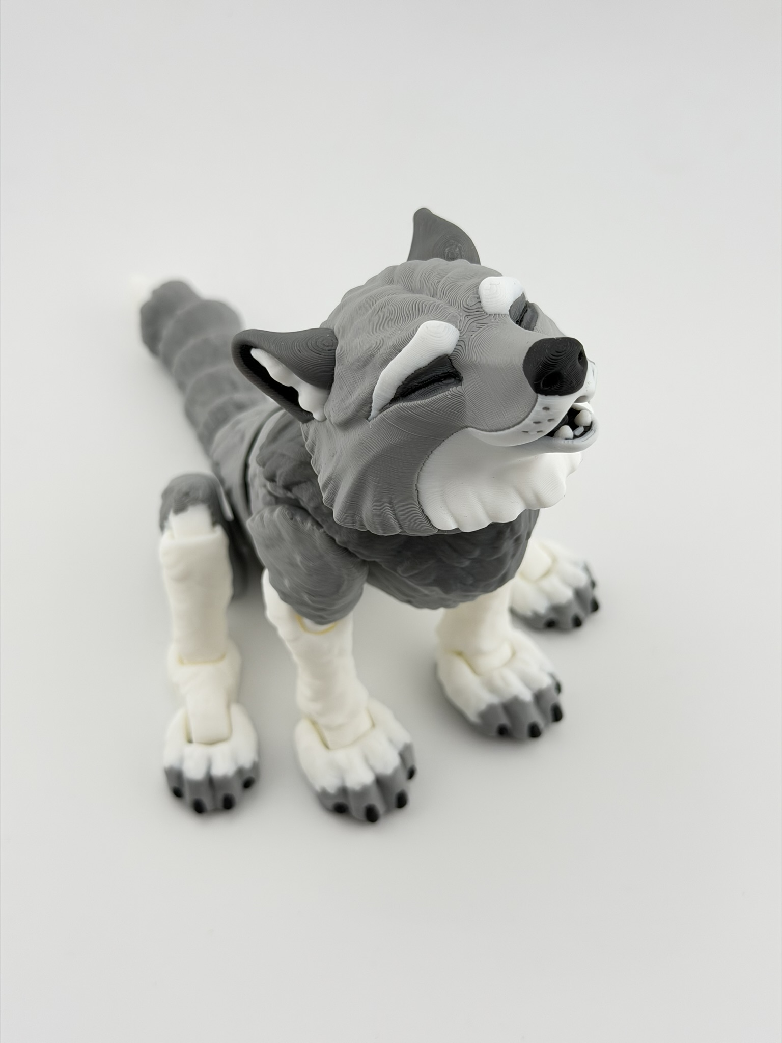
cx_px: 391
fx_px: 1446
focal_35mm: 48
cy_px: 522
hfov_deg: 30.3
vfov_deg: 39.7
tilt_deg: -49.8
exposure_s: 1/1678
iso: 64
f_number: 1.78
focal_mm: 6.76
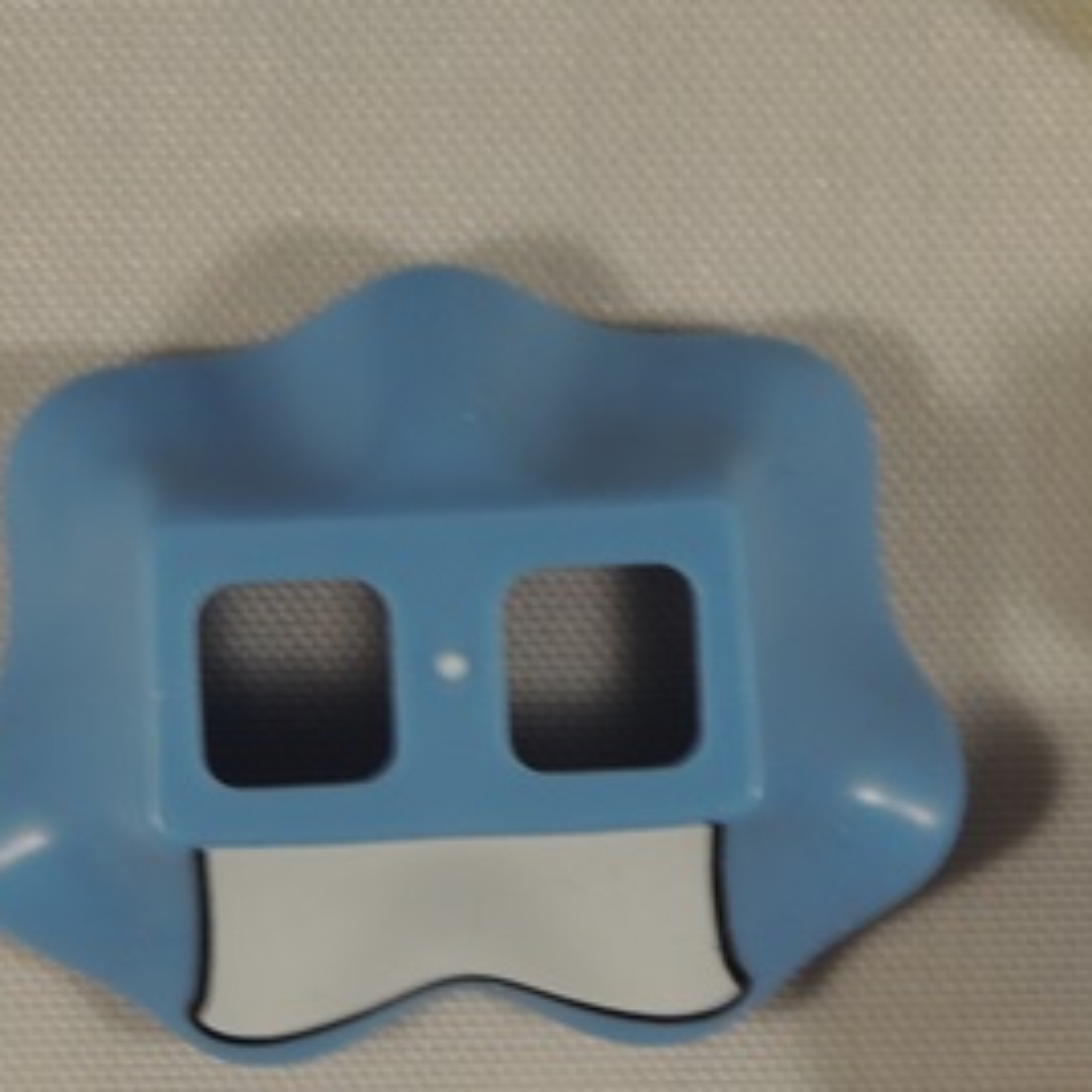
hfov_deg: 7.4
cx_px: 913
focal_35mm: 237
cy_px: 475
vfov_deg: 7.4
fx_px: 8459
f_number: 4.6
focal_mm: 16
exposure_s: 1/15
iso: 100
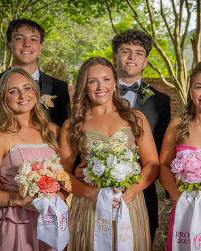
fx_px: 513
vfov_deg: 27.5
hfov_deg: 22.1
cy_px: 130
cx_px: 124
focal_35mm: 69
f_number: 5.6
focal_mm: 47
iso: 100
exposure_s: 1/160
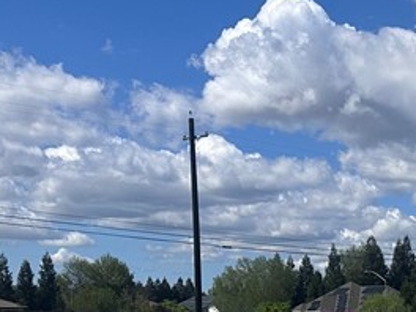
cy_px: 367
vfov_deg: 15.4
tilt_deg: -2.3
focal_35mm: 93
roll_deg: +0.2
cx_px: 591
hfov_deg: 19.0
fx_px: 1118
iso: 80
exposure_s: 1/8197
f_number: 1.78
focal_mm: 6.86
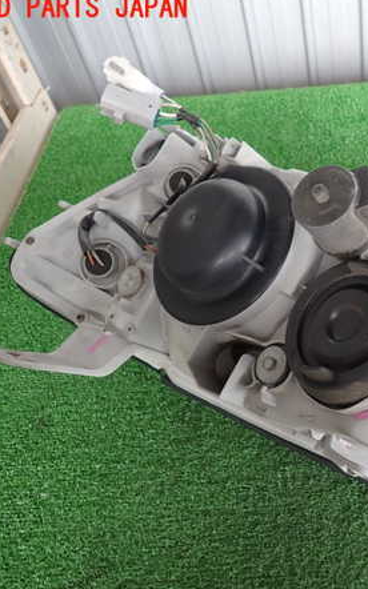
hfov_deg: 33.1
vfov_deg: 54.0
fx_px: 578
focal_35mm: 36
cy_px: 292
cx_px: 345
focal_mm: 4.5
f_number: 2
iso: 100
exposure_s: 1/60
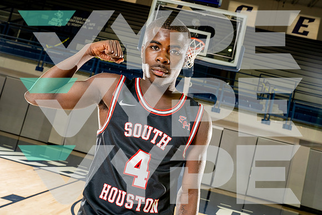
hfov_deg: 60.3
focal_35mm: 31
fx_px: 277
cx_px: 161
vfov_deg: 42.3
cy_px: 108
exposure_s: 1/250
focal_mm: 31
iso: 640
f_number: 7.1
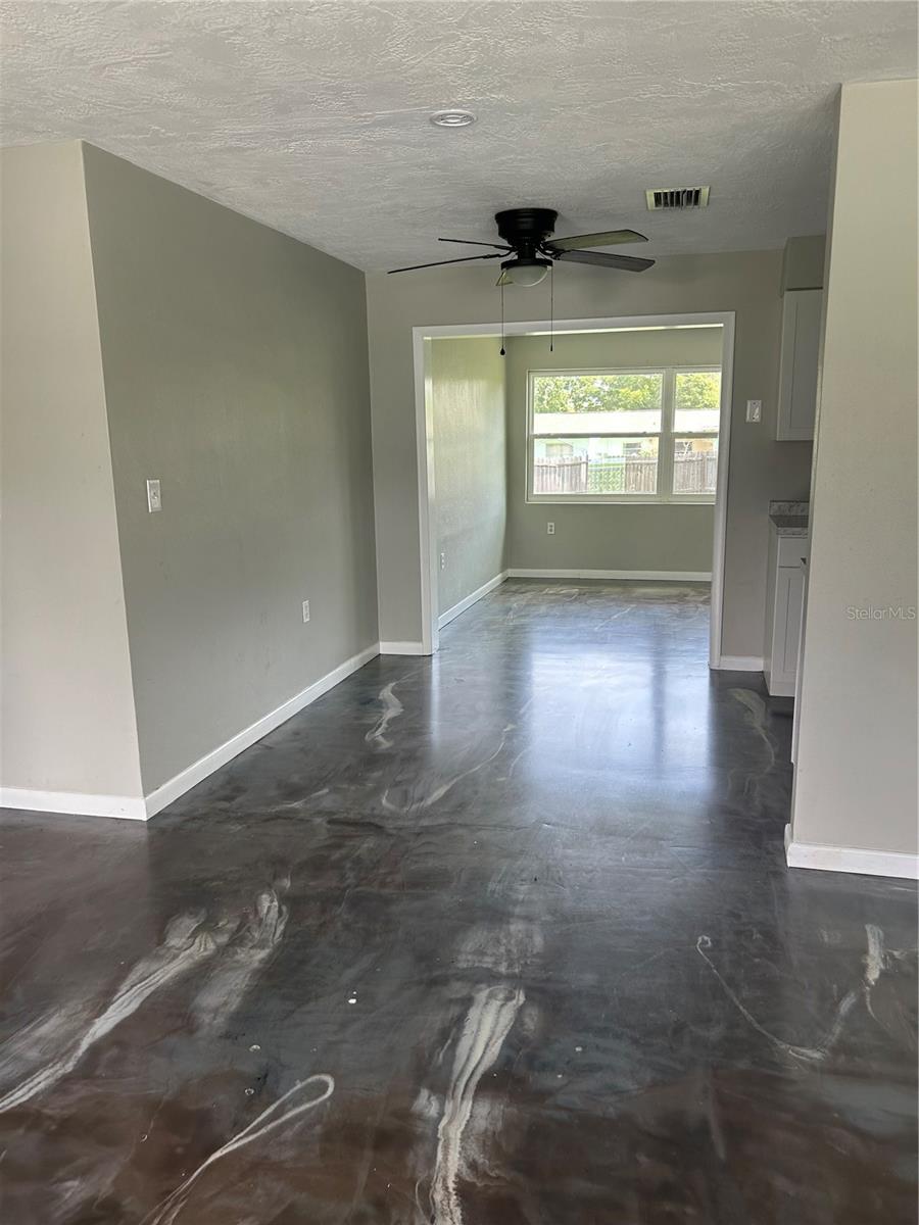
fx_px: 920
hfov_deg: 53.1
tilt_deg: -10.8
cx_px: 460
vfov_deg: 67.3
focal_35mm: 26
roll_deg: +1.4
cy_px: 612
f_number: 1.5
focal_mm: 5.7
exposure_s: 1/121
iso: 64
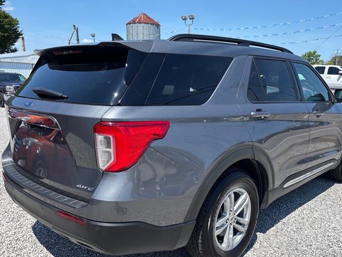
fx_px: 306
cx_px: 185
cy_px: 151
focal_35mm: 31
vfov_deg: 45.3
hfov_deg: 58.3
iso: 50
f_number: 1.6
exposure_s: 1/2062
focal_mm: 5.96
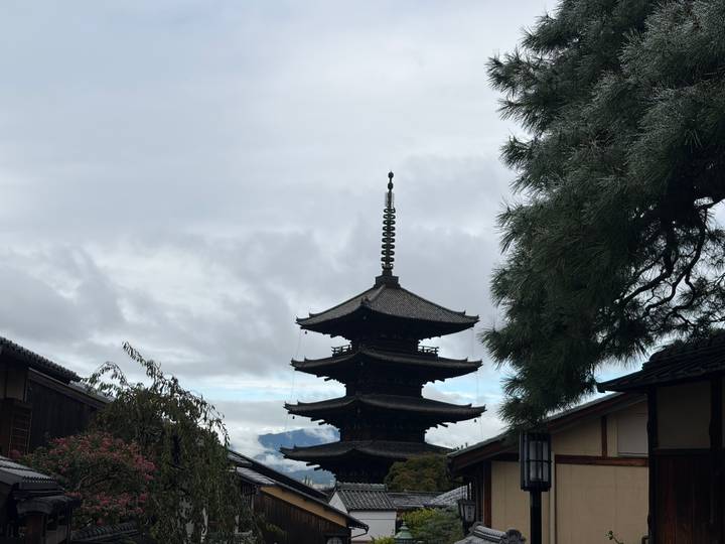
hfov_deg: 36.8
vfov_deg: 28.0
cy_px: 272
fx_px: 1089
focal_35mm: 52
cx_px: 362
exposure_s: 1/4630
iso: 32
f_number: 1.6
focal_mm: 5.96
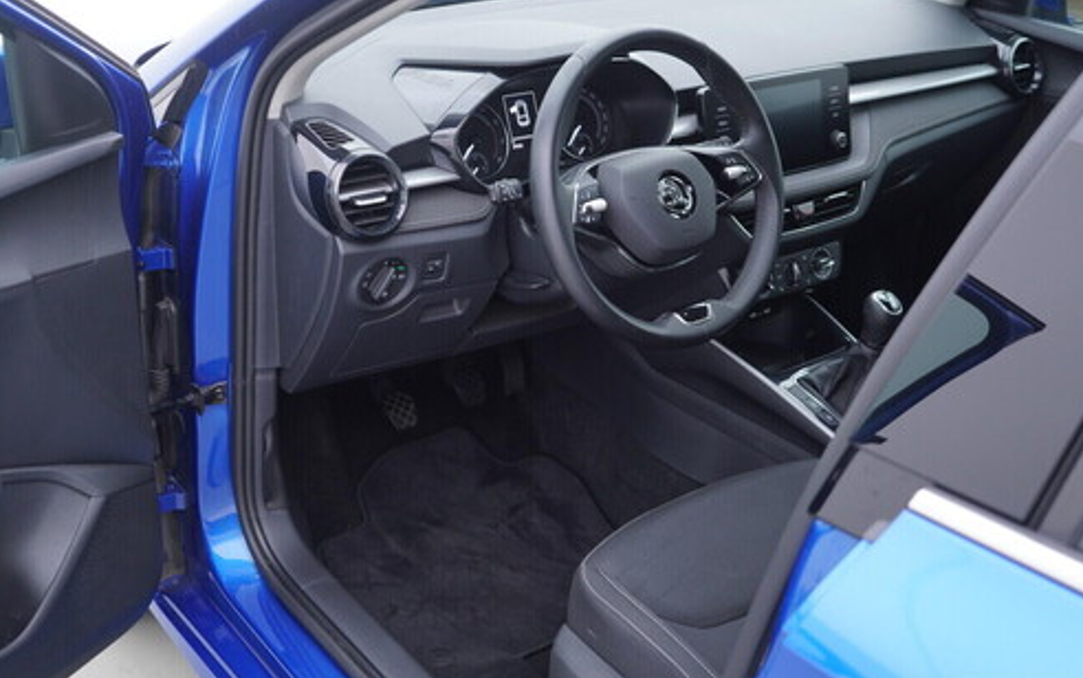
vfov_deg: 31.3
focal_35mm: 41
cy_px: 345
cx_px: 495
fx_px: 1211
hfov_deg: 48.1
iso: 160
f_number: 2.8
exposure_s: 1/40
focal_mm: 24
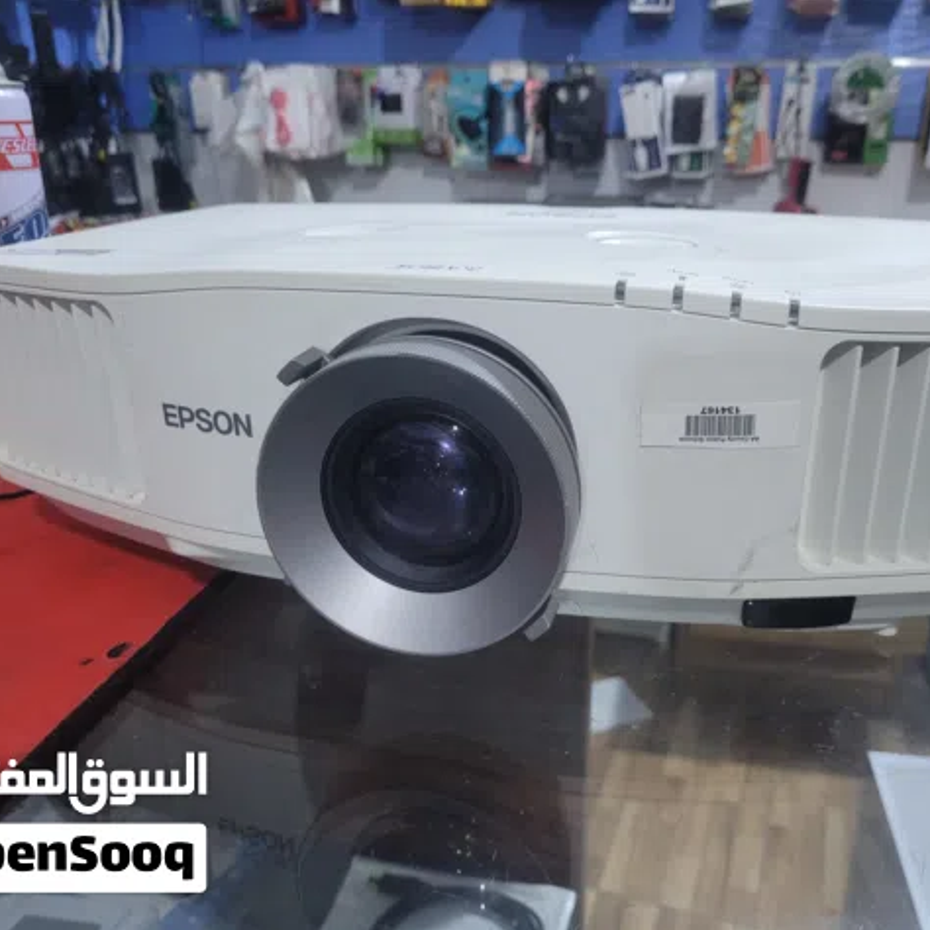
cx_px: 502
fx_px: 942
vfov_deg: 52.5
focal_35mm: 31
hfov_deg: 52.5
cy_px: 469
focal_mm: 5.4
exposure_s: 1/50
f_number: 1.8
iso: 250
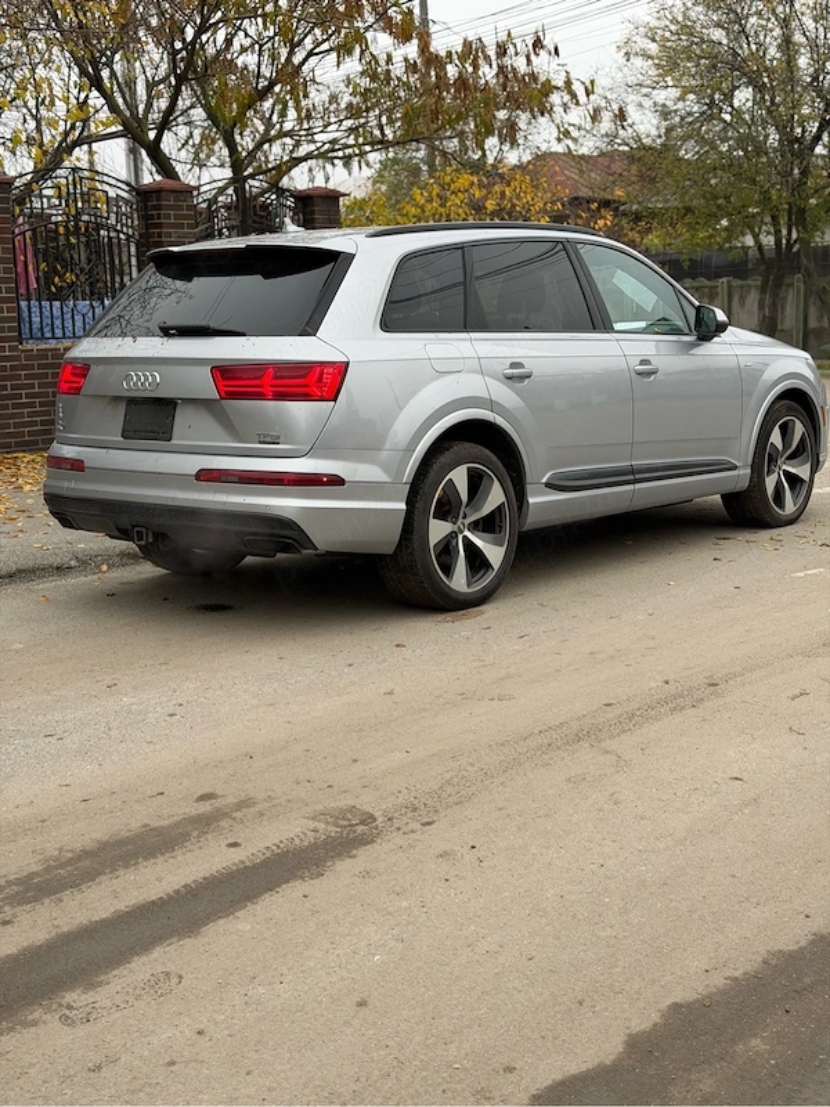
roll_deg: +1.9
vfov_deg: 39.7
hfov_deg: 30.3
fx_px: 1535
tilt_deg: -9.3
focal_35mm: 48
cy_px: 554
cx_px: 415
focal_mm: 6.76
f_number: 1.78
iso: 64
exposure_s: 1/574
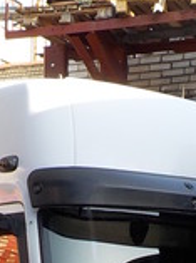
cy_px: 367
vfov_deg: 19.3
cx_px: 99
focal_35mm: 92
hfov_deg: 16.0
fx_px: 697
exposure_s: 1/250
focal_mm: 4.1
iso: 125
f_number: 3.3
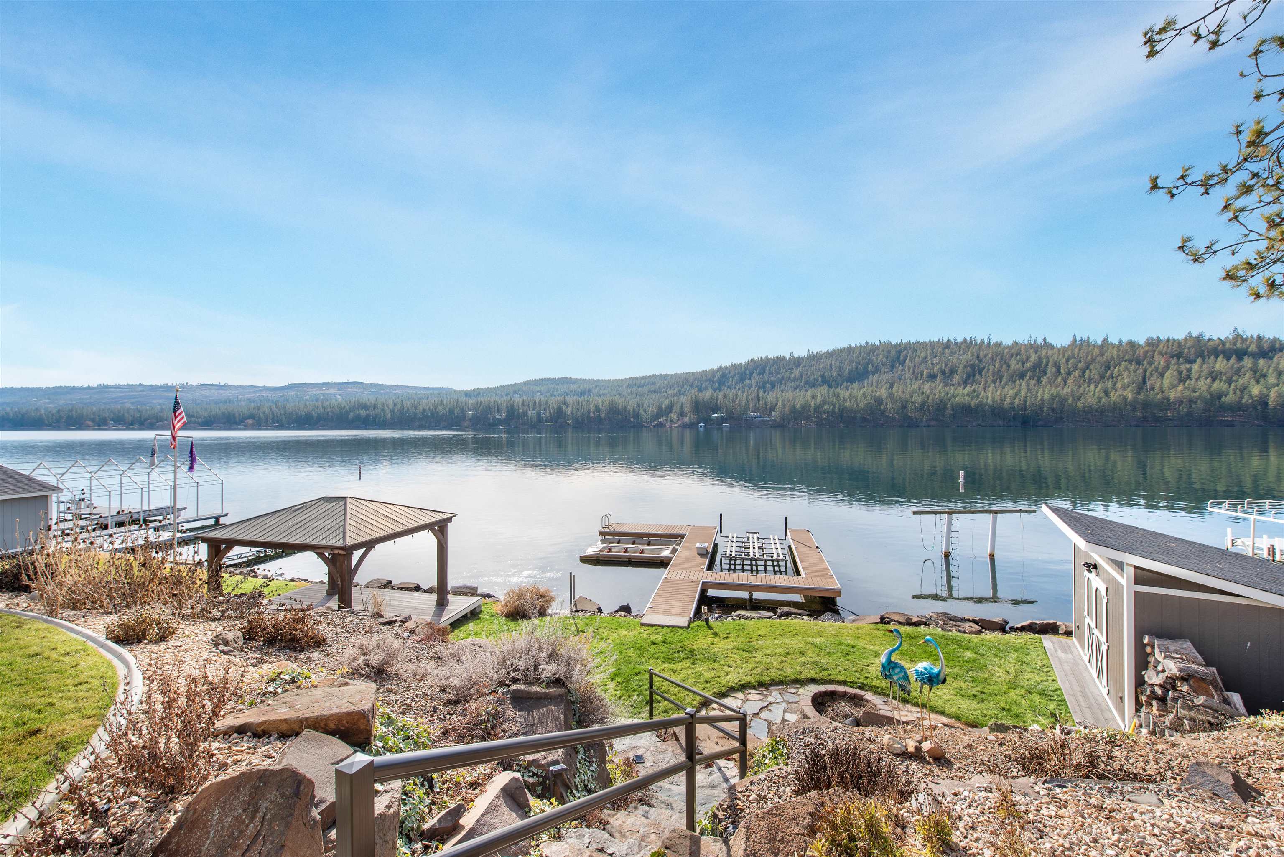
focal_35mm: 14
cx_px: 642
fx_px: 499
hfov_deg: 104.2
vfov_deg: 81.2
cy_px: 428
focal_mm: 14
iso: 100
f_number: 8
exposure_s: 1/80
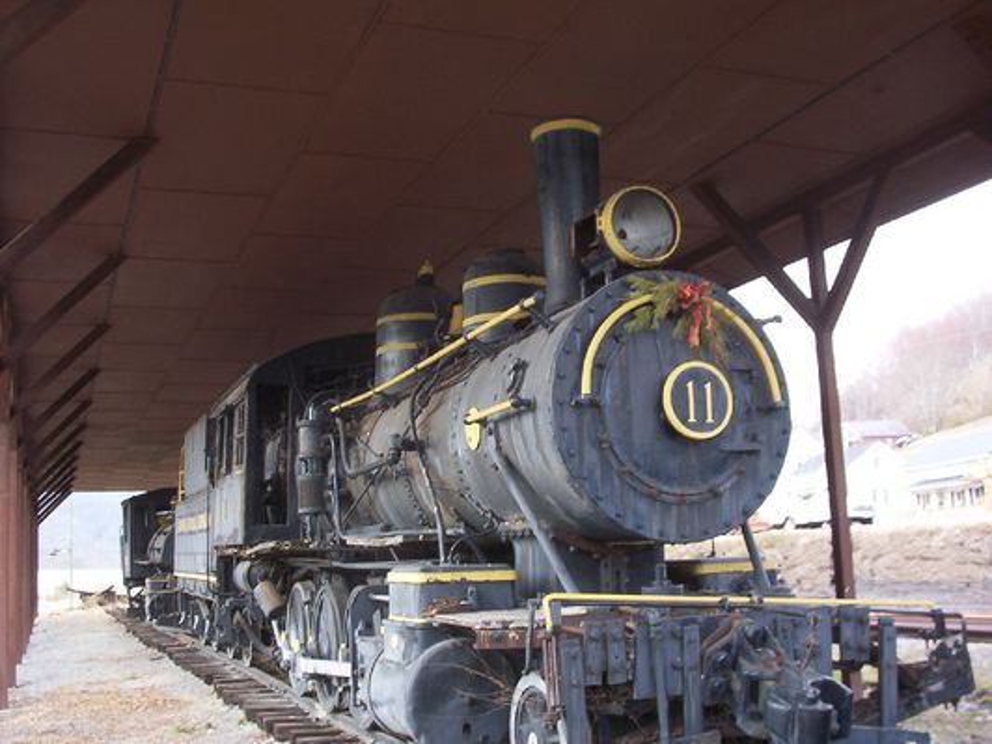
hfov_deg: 47.9
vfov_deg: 36.8
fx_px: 1118
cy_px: 372
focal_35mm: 39
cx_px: 496
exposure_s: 1/39.2
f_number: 4.5
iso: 100
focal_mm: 6
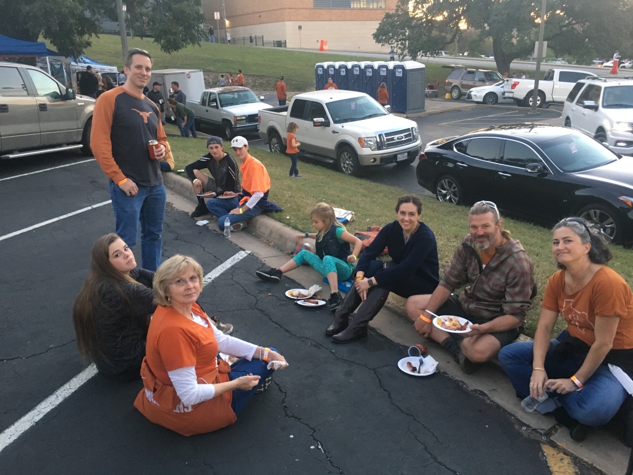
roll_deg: +3.0
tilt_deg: -17.5
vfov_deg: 48.2
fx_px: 530
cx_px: 316
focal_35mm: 29
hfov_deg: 61.7
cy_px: 238
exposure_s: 1/30
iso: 160
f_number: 2.2
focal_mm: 4.15
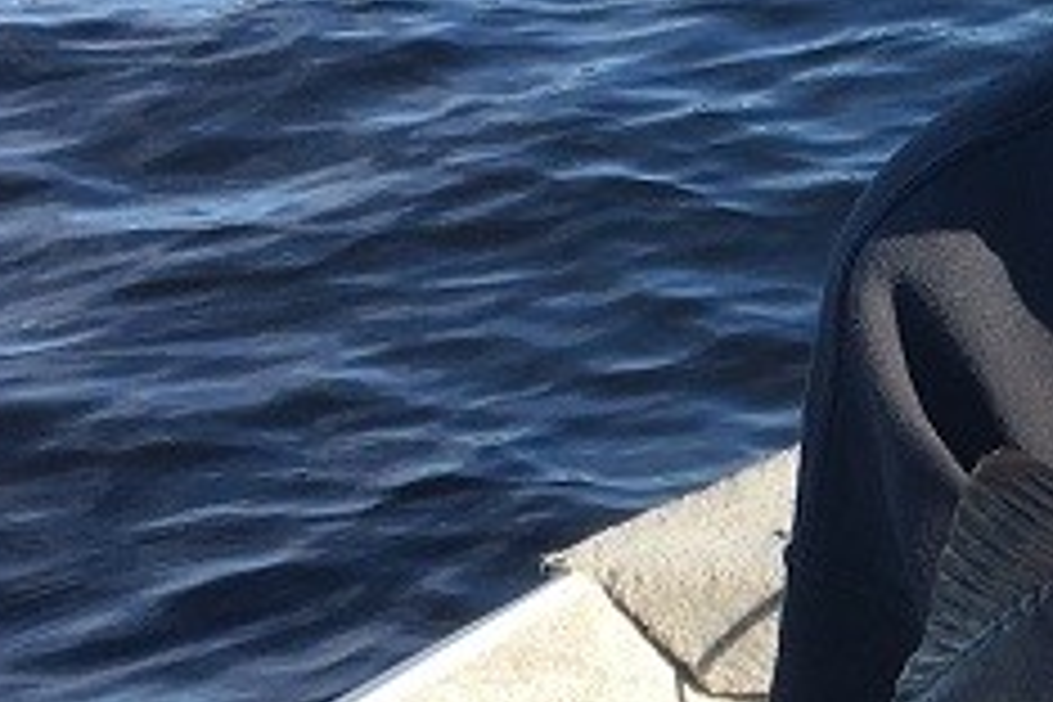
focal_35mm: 132
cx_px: 1440
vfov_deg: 10.3
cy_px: 711
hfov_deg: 14.7
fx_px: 3861
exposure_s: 1/549
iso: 25
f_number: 2.2
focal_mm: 4.15
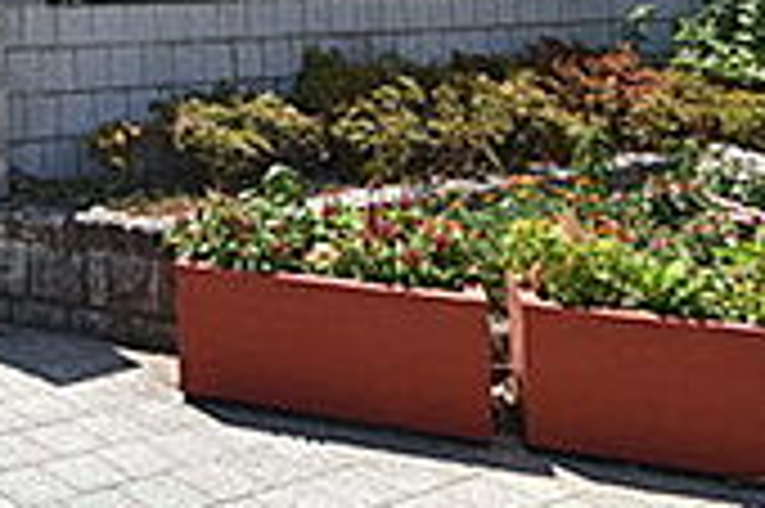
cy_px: -211
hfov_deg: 28.5
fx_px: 1125
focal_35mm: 53
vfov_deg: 22.0
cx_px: -302
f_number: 9
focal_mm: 10
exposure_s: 1/320
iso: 200
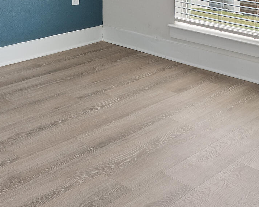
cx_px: 135
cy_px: -77
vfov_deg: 21.5
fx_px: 479
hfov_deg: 30.2
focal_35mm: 63
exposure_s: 1/15
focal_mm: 10.6
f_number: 8
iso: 400
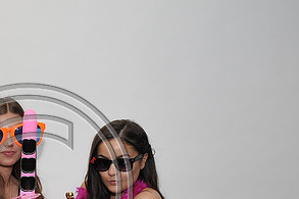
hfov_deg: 23.8
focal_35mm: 83
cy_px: 188
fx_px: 689
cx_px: 28
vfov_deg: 16.2
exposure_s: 1/60
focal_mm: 42
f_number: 8
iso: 1000
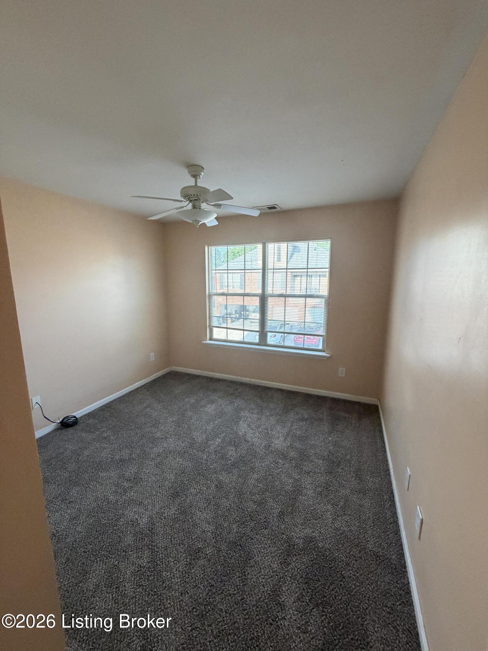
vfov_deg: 102.1
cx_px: 244
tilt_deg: -9.7
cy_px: 326
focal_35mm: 14
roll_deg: +0.2
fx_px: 263
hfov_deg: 85.7
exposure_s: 1/121
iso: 320
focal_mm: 2.22
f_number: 2.2
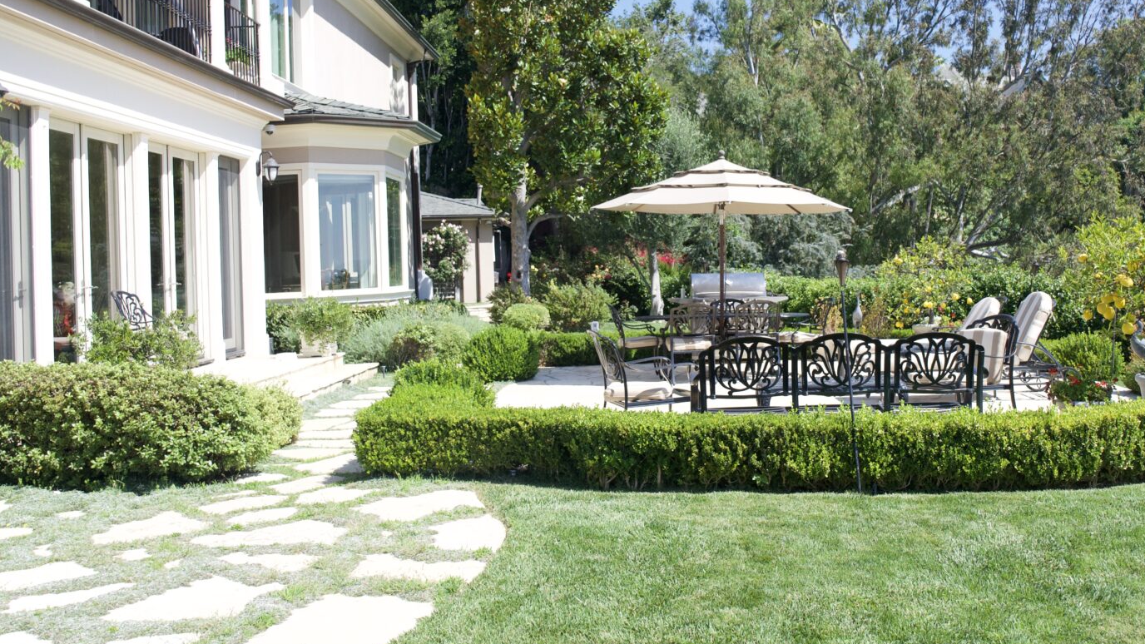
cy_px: 209
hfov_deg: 51.3
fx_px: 1184
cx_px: 678
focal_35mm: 39
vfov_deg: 30.2
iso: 800
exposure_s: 1/1600
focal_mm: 20
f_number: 6.3
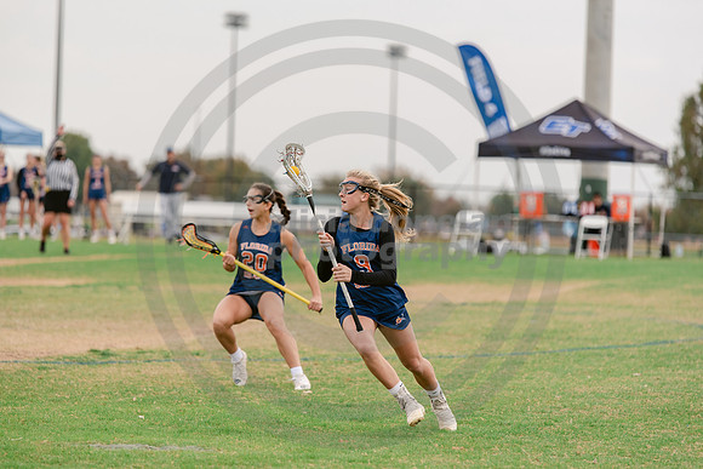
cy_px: 234
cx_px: 352
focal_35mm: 200
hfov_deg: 10.3
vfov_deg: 6.9
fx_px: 3906
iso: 250
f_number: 3.2
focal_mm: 200
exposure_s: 1/1250
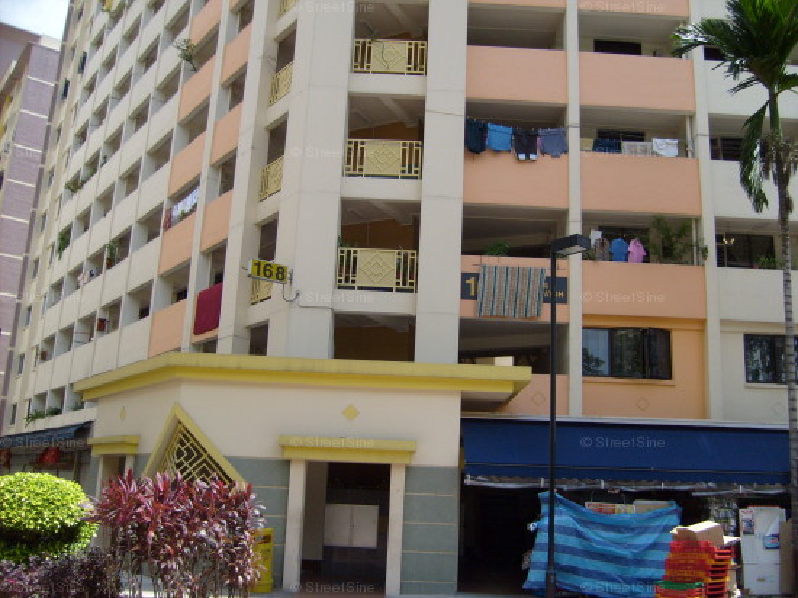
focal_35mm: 35
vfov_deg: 40.7
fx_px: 807
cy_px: 299
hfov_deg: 52.6
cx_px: 399
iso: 80
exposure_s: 1/180
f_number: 7.1
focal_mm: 5.8
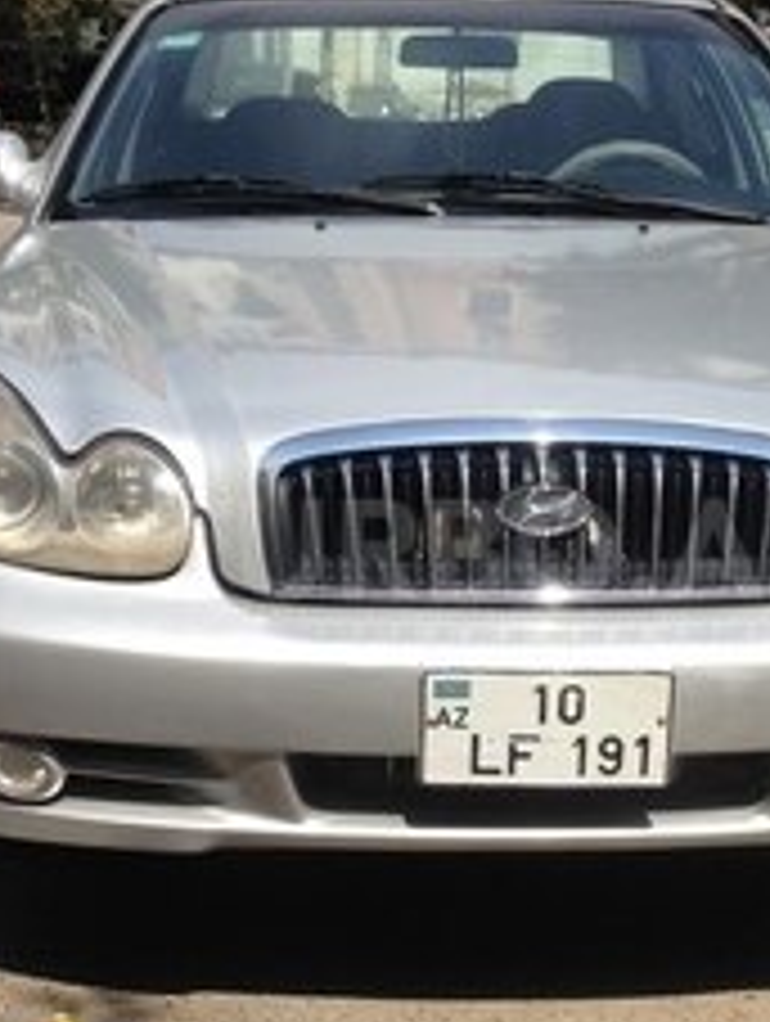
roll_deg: -0.5
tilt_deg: -12.1
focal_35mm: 72
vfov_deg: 27.0
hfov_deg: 20.4
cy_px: 549
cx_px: 500
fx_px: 2129
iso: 50
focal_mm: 4.12
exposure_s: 1/1695
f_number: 2.4
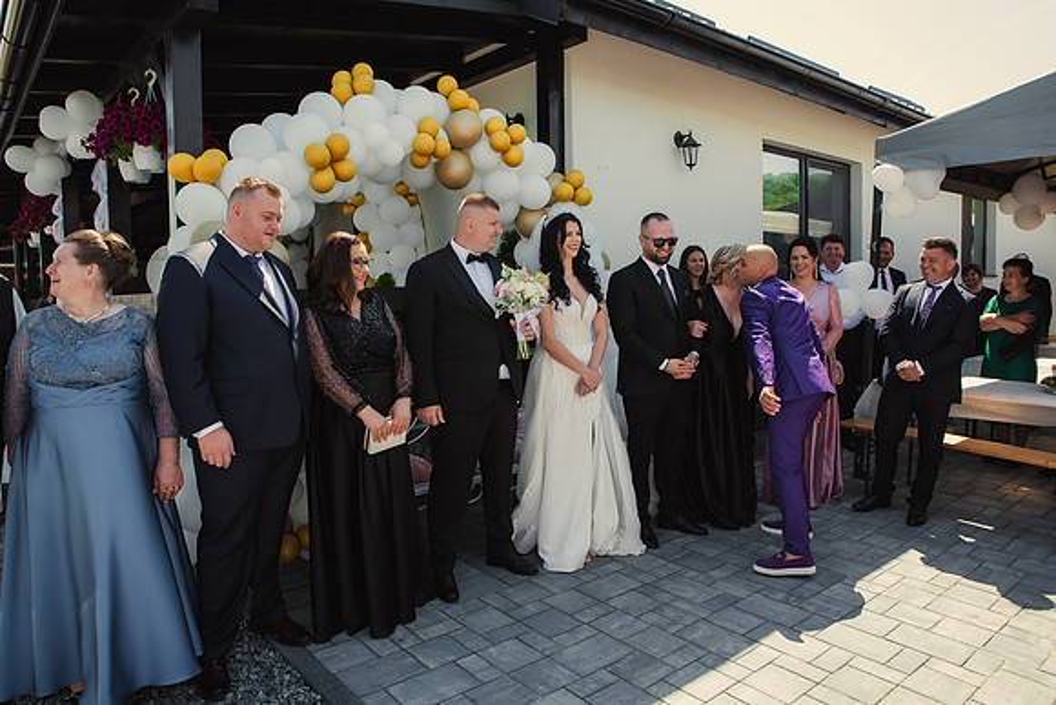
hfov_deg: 72.2
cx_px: 543
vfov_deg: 51.9
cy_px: 343
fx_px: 724
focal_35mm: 25
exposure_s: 1/160
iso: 200
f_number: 6.3
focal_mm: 24
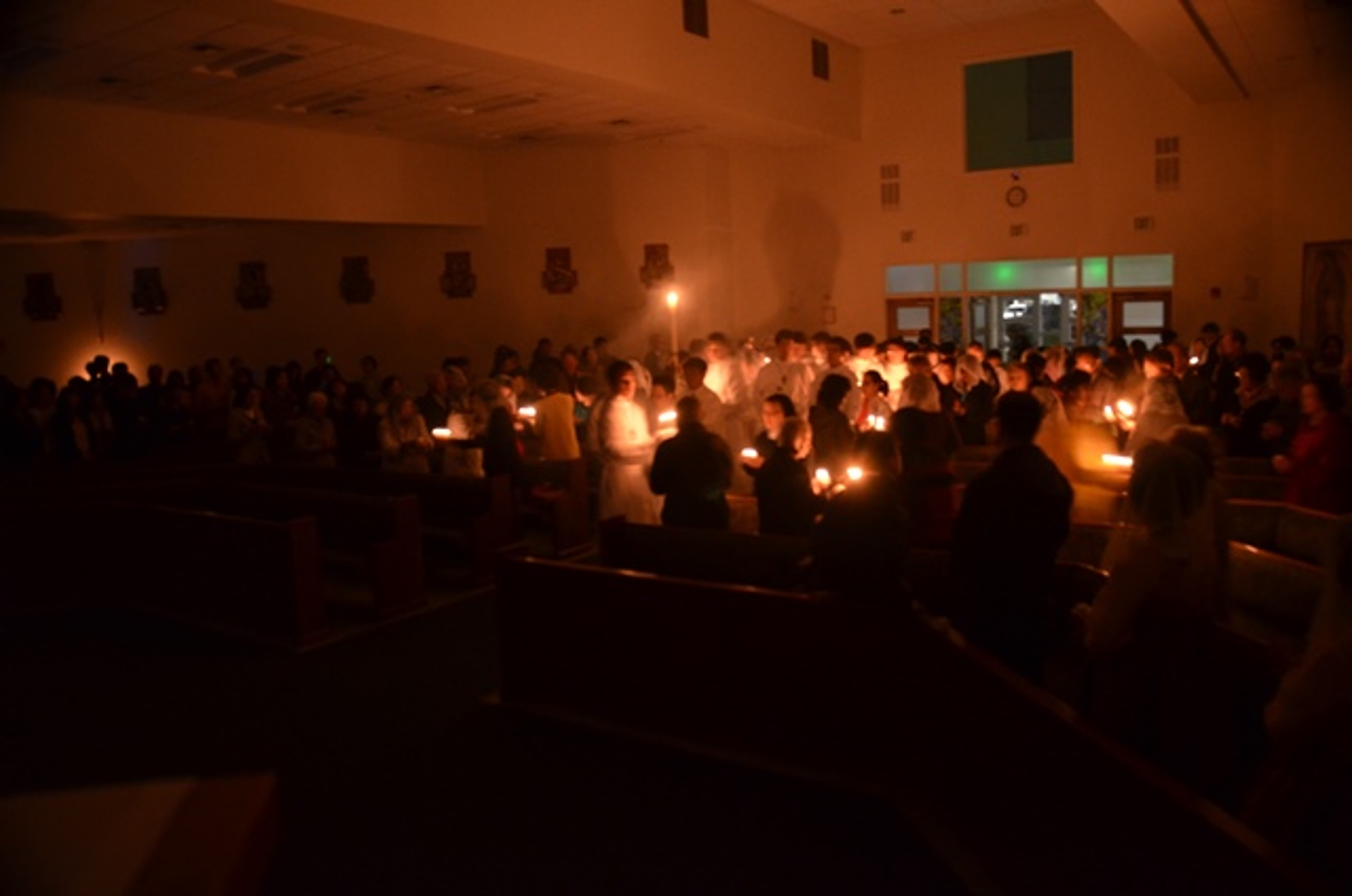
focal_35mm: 27
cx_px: 676
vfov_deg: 47.7
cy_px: 448
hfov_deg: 67.5
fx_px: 1012
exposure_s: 1/3
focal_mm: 18
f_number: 3.5
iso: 1600
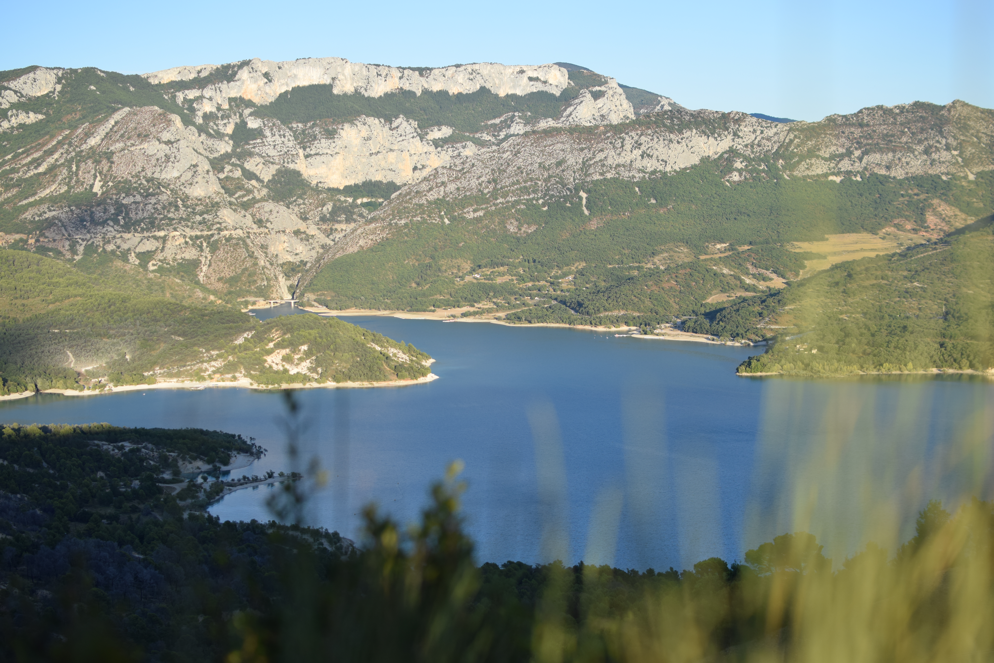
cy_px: 332
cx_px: 497
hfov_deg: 37.9
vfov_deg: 25.8
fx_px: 1449
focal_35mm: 52
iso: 200
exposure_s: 1/1250
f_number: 3.2
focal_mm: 35
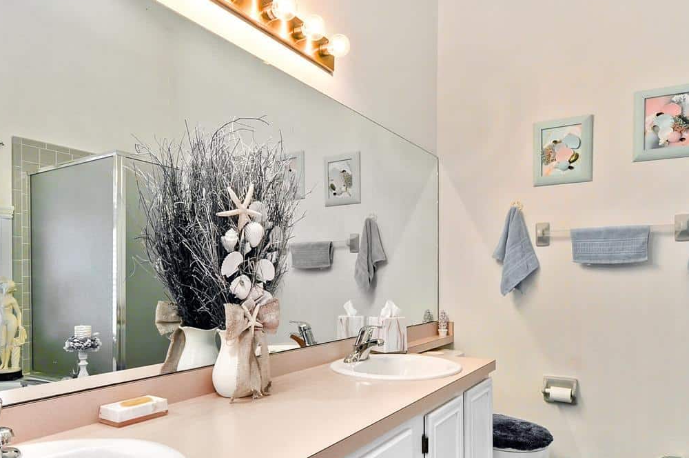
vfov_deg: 52.6
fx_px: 459
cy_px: 278
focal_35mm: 24
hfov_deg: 73.8
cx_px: 356
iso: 250
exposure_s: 1/2
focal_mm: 10
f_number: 8
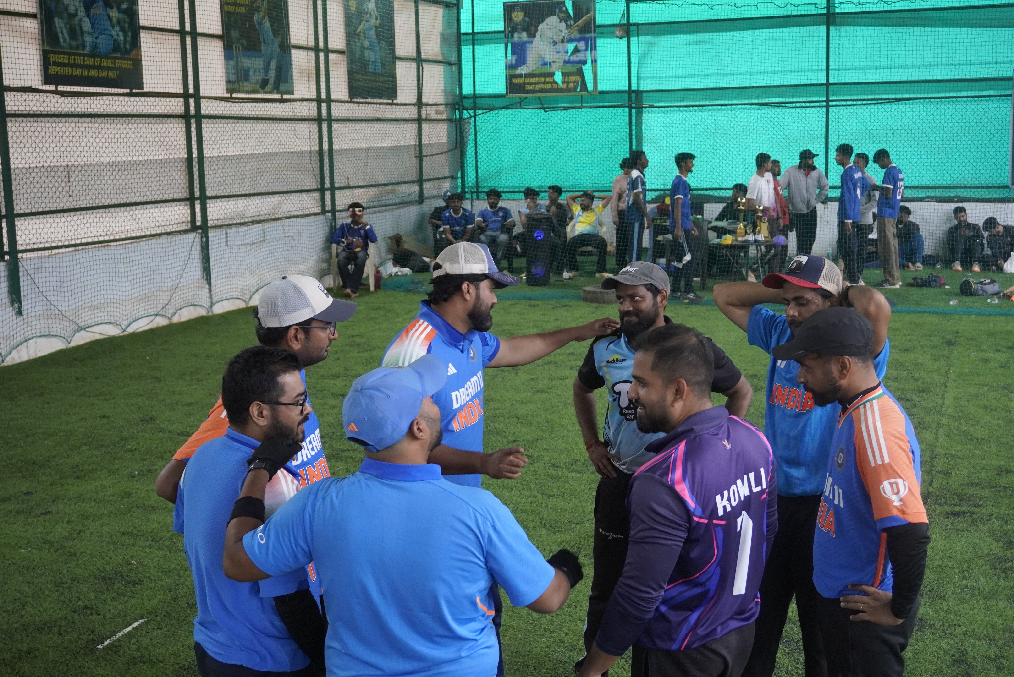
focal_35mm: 46
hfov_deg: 42.3
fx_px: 1310
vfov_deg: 29.0
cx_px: 507
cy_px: 338
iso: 2000
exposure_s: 1/200
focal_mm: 31
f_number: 4.5
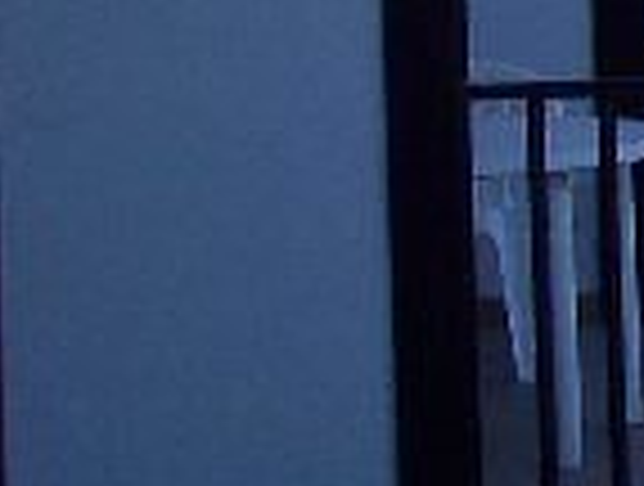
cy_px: -176
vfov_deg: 7.0
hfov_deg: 8.2
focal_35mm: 212
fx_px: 3954
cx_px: 1797
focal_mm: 8
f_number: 4.8
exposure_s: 1/500
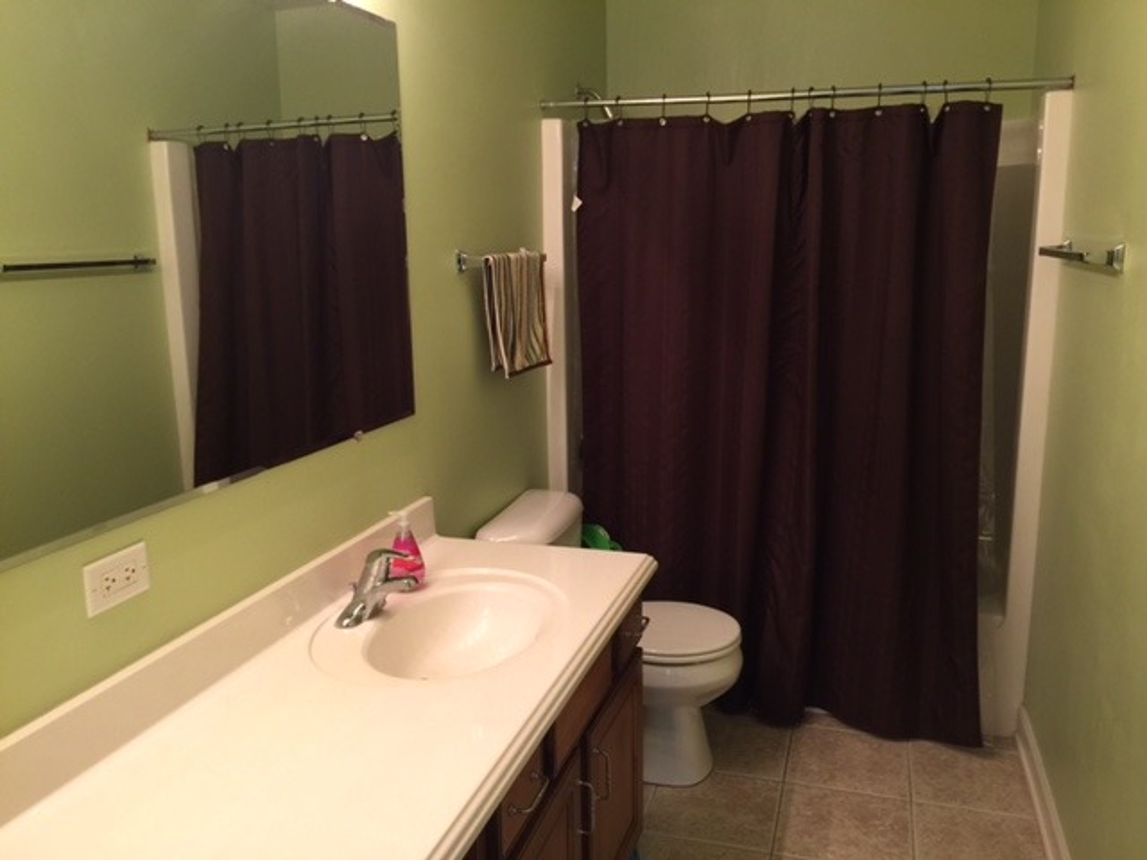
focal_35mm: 29
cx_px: 574
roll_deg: +0.0
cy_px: 430
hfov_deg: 61.7
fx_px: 961
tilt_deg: -11.1
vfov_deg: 48.2
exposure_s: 1/15
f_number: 2.2
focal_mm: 4.15
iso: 32
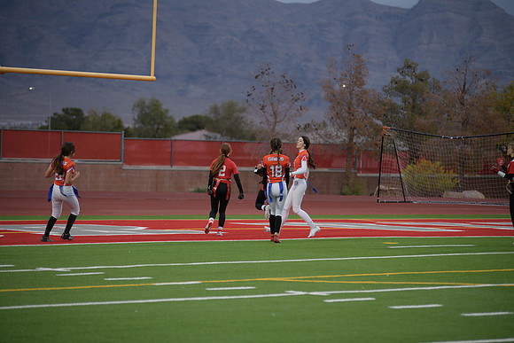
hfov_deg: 14.7
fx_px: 1999
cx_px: 257
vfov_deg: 9.8
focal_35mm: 140
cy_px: 172
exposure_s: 1/200
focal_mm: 140
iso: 220
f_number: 2.8
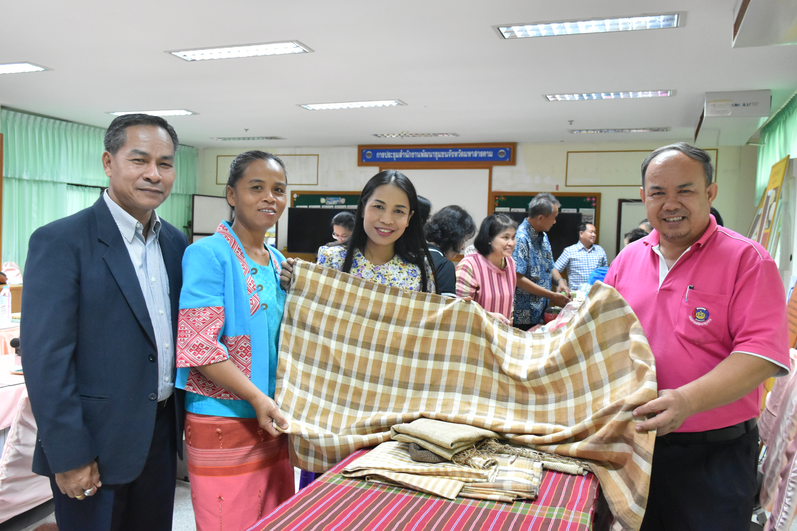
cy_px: 266
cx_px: 398
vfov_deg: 40.0
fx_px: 731
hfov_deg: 57.2
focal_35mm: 33
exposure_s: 1/100
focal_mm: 22
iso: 2500
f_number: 5
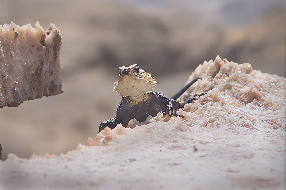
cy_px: 95
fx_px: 2382
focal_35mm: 300
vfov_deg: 4.6
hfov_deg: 6.9
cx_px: 143
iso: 200
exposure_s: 1/400
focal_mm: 200
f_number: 9
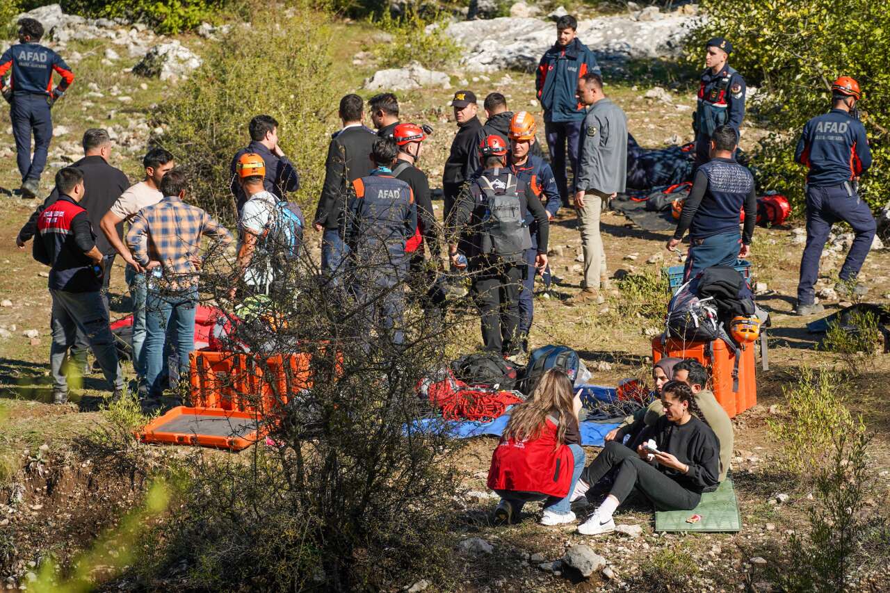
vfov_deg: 6.9
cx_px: 445
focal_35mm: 200
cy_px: 296
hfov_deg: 10.3
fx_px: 4943
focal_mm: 200
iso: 200
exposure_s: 1/1000
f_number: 5.6
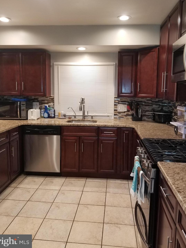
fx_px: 201
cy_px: 115
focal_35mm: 28
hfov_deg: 49.7
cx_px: 89
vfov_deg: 63.4
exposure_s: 1/24
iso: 100
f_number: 1.7
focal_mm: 4.25
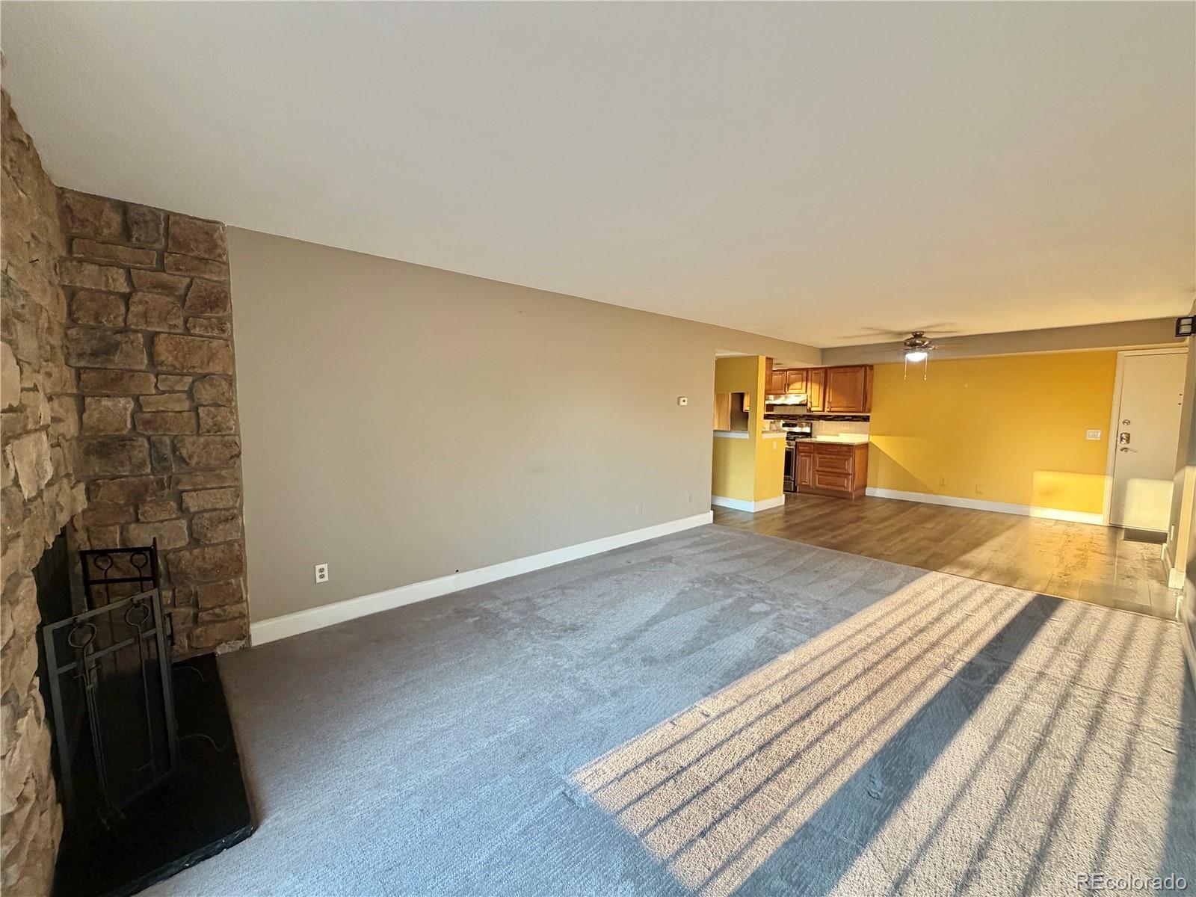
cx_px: 598
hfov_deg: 102.1
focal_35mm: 14
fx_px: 484
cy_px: 448
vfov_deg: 85.7
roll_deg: -0.2
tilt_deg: -5.1
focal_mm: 2.22
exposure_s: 1/120
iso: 320
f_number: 2.2
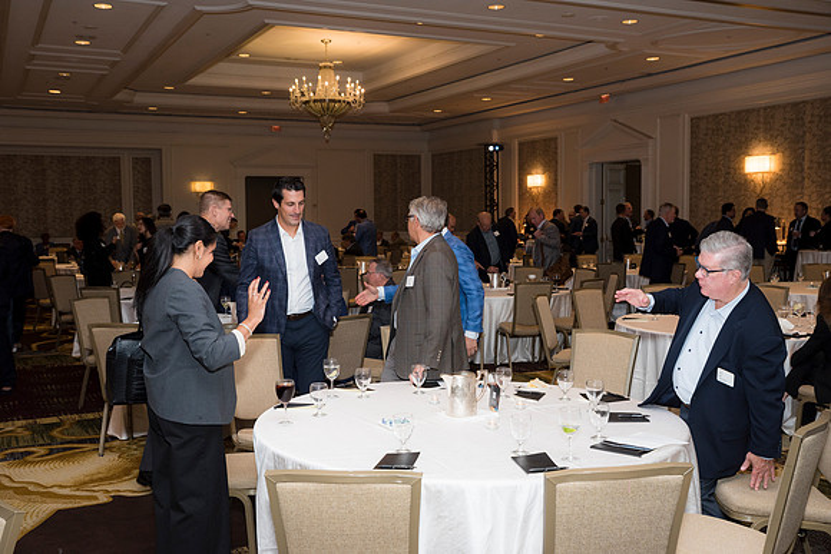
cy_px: 277
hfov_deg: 50.7
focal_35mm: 38
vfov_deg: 35.1
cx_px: 416
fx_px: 877
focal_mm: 38
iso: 800
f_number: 5.6
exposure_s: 1/125
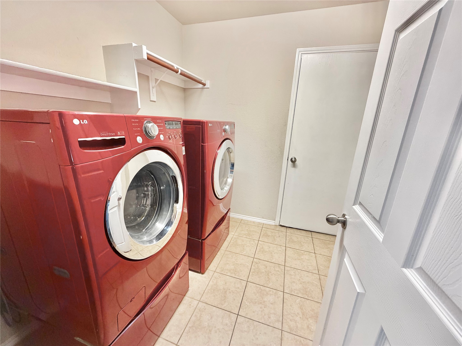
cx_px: 231
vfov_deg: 85.7
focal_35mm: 14
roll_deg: -2.6
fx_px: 187
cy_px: 173
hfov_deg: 102.1
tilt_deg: -15.8
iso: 320
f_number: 2.2
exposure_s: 1/60
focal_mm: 2.22
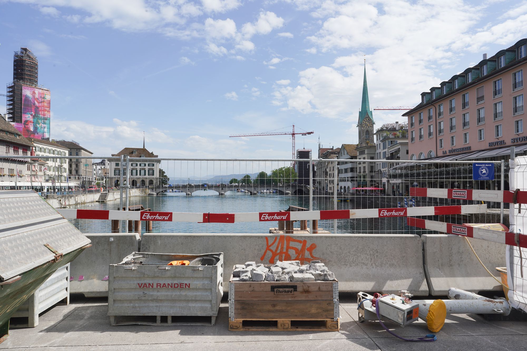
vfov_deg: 53.1
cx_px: 264
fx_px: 351
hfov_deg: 73.7
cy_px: 176
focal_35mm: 24
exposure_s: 1/100
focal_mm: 24
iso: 100
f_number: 18
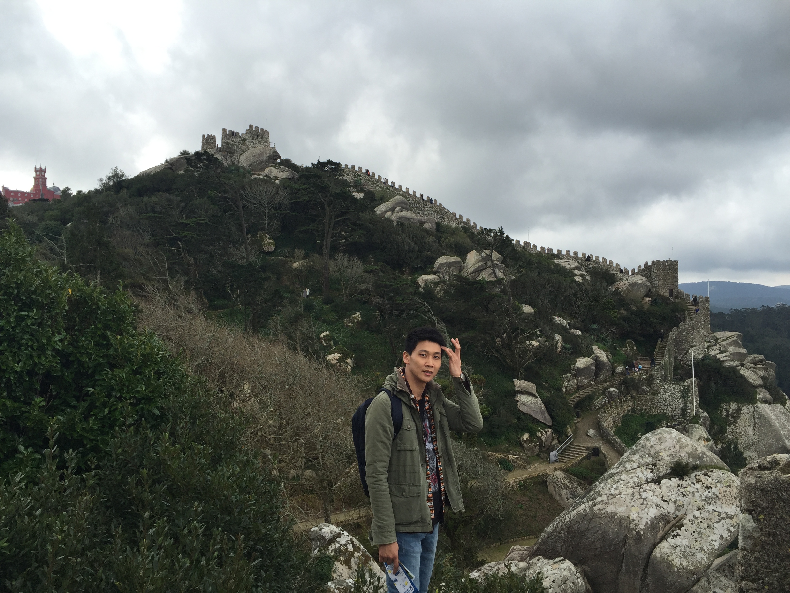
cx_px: 395
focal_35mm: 29
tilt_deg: +0.1
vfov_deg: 48.2
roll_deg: -0.2
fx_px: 662
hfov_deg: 61.7
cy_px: 296
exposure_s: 1/534
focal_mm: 4.15
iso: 32
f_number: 2.2
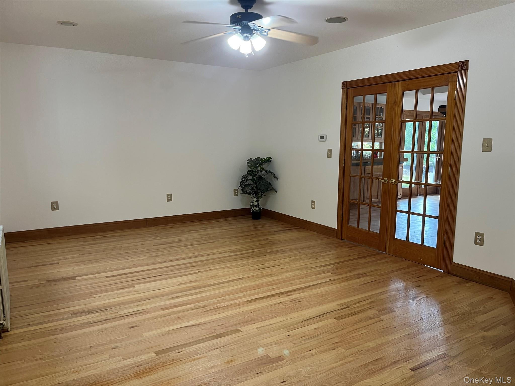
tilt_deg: -9.0
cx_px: 258
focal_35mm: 26
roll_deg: +0.2
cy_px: 193
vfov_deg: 53.1
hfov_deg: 67.3
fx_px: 387
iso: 80
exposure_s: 1/60
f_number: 1.6
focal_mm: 5.1
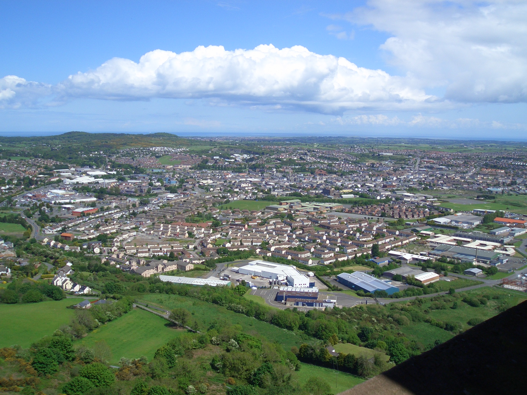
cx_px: 264
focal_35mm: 36
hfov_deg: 51.4
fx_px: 548
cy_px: 198
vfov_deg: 39.7
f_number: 4
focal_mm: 4.8
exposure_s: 1/640
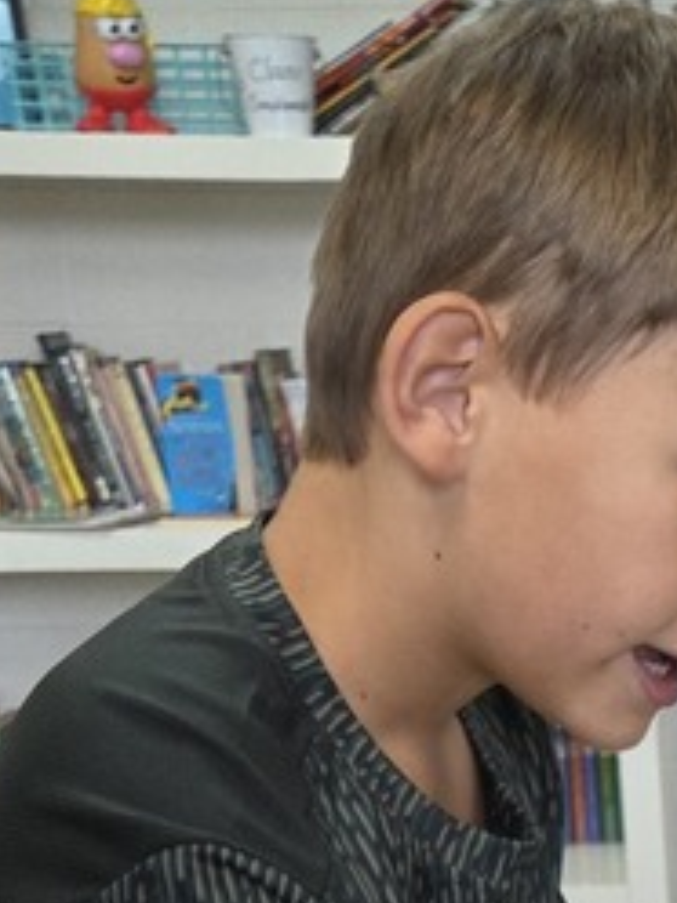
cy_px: 1395
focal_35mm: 95
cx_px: 950
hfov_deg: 14.7
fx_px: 2477
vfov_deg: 18.1
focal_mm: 5.4
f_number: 1.8
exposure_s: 1/120
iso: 200
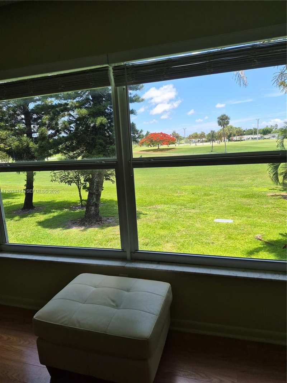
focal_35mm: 23
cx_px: 144
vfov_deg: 73.9
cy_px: 192
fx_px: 254
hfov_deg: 58.9
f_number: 1.8
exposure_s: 1/3152
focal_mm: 5.4
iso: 80
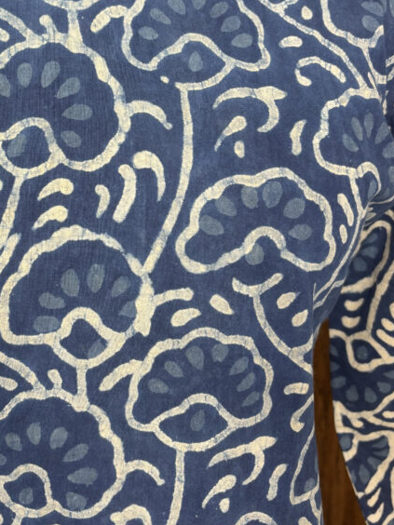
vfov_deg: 43.3
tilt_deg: -16.8
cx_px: 88
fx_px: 653
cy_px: 180
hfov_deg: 32.8
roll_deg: +0.7
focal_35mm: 43
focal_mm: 5.96
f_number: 1.6
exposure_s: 1/50
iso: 80
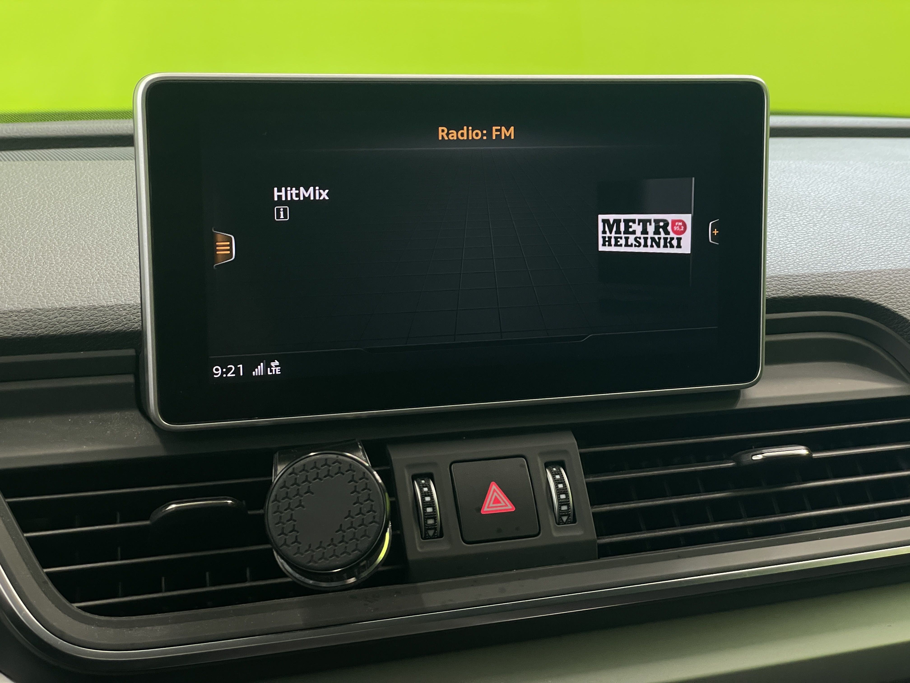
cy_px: 342
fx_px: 1367
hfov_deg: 36.8
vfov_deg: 28.0
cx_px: 455
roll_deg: +0.7
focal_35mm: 52
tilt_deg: -10.4
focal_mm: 6
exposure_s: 1/50
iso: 250
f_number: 2
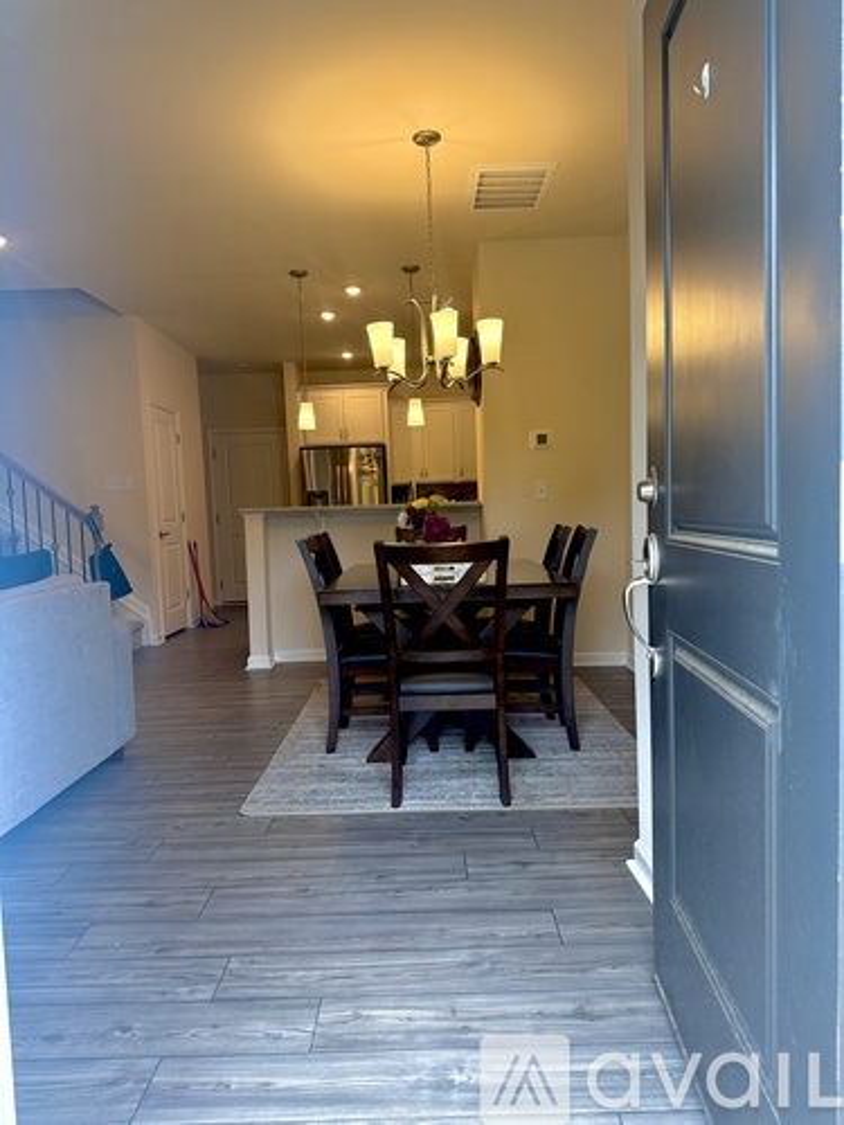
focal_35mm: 24
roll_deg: +1.9
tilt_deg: -3.4
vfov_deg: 71.6
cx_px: 422
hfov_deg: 56.8
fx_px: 780
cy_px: 562
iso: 200
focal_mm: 6.76
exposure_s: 1/204
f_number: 1.78
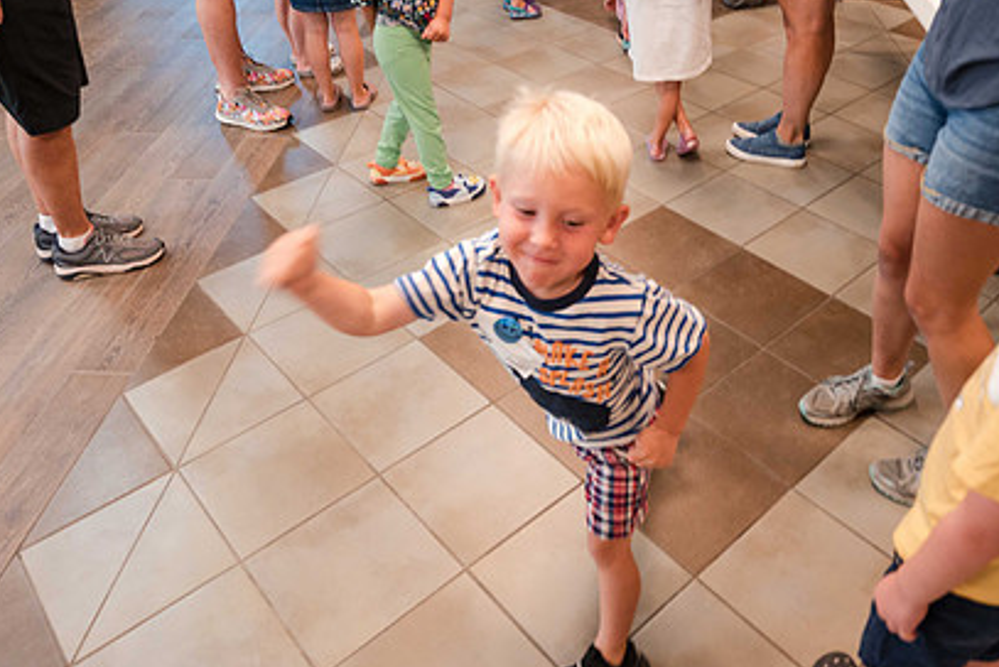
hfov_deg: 63.4
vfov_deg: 45.0
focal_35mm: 29
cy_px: 298
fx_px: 805
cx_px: 566
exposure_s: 1/125
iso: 1250
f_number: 4
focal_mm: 19
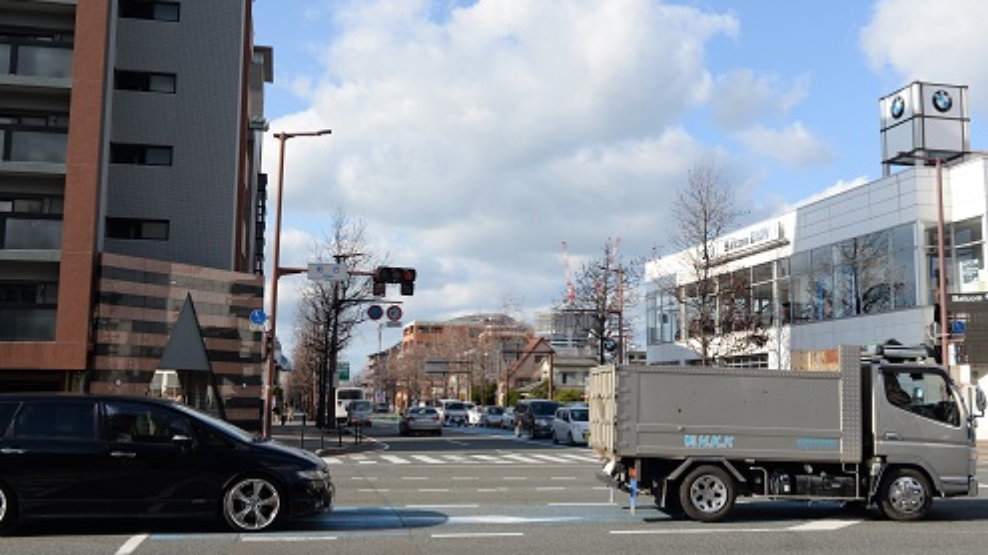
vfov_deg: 32.0
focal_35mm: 37
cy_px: 289
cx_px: 491
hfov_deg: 54.0
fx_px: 969
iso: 200
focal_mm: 35
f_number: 8
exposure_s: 1/500
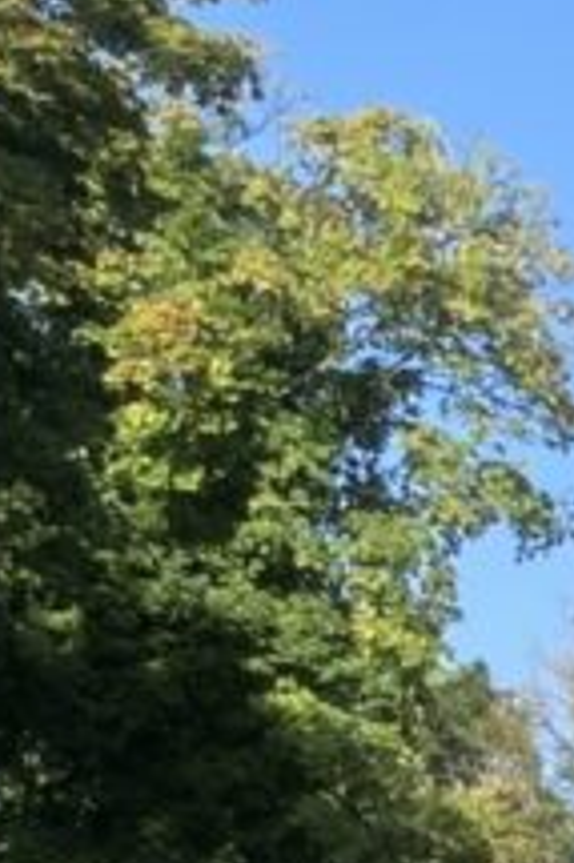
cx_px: 1614
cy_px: 1407
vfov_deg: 13.6
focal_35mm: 139
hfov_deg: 8.5
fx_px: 3330
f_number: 1.8
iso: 20
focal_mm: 3.99
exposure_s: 1/979
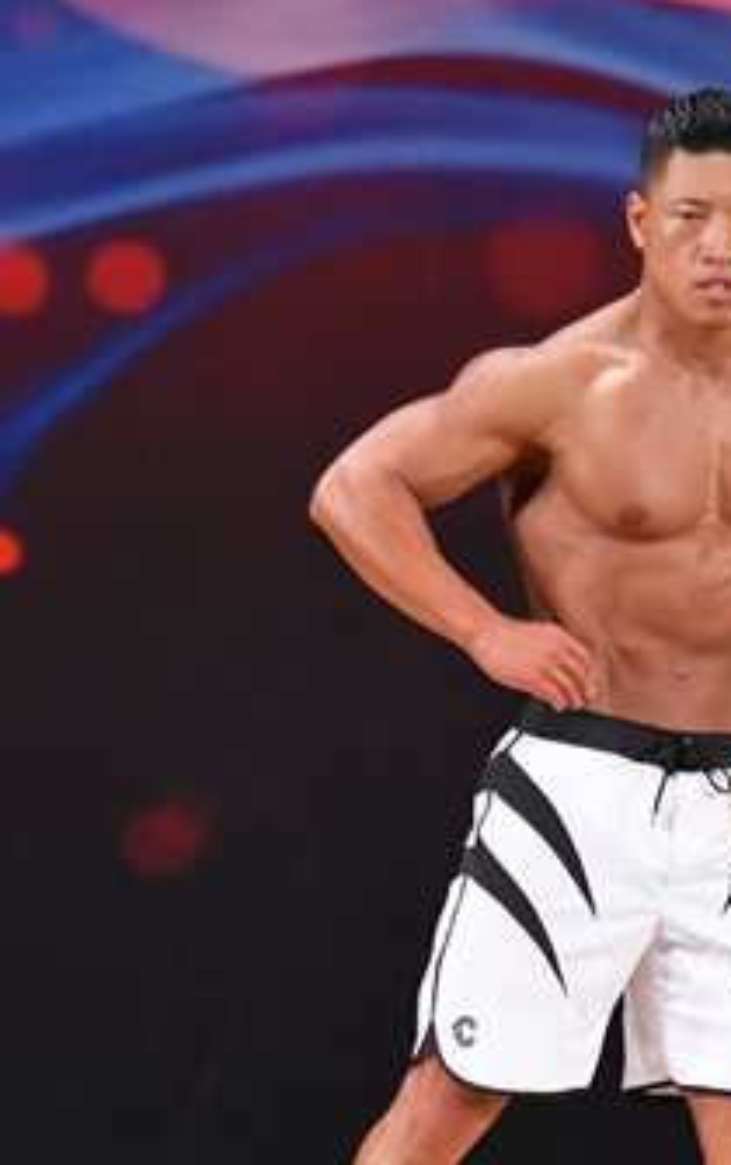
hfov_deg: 2.3
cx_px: 681
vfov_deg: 3.7
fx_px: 17971
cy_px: 782
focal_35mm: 565
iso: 3200
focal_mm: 160
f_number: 5.6
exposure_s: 1/400
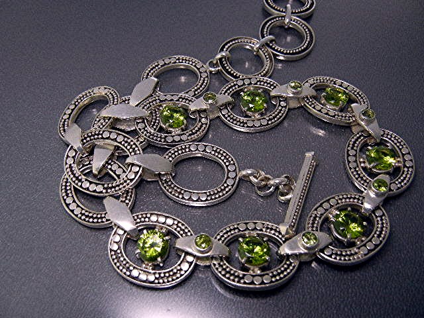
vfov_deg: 41.8
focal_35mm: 34
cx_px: 212
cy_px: 159
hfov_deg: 54.0
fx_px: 416
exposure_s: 1/30
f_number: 7.2
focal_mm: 6.2
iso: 578
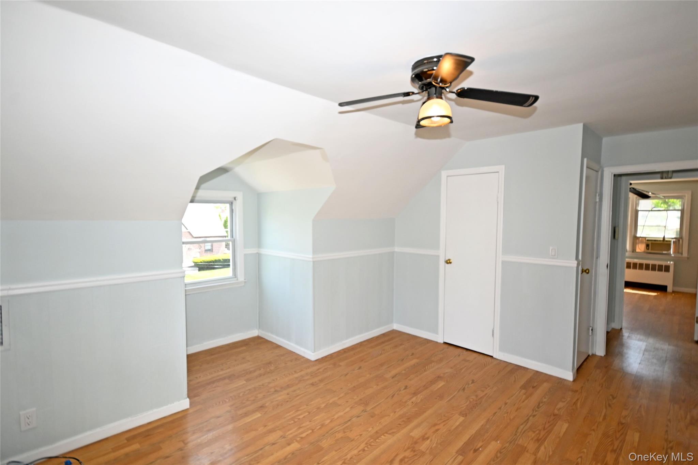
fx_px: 349
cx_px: 349
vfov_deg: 67.4
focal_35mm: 18
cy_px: 232
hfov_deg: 90.0
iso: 200
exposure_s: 1/125
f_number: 5.6
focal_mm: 12
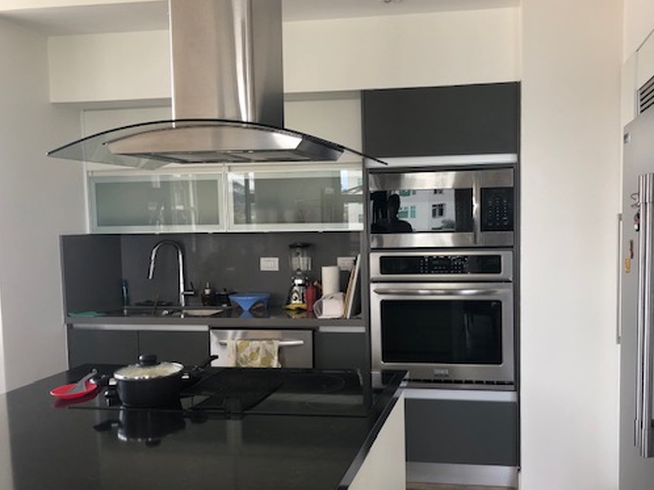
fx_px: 680
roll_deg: +0.7
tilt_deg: -5.1
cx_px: 393
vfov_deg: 39.6
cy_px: 276
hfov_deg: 51.0
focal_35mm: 36
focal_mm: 3.99
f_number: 1.8
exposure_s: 1/40
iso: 25
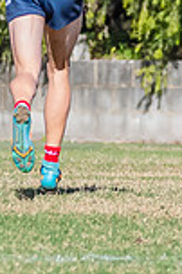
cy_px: -58
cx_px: -140
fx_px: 15489
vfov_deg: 1.0
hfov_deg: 0.7
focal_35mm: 2038
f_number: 8
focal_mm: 260
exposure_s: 1/1600
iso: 800
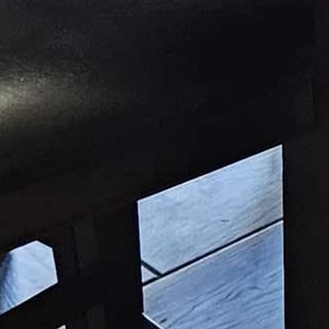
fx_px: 2065
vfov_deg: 7.8
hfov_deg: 8.6
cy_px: -671
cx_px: 659
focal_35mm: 192
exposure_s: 1/120
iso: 320
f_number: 1.8
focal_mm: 5.4
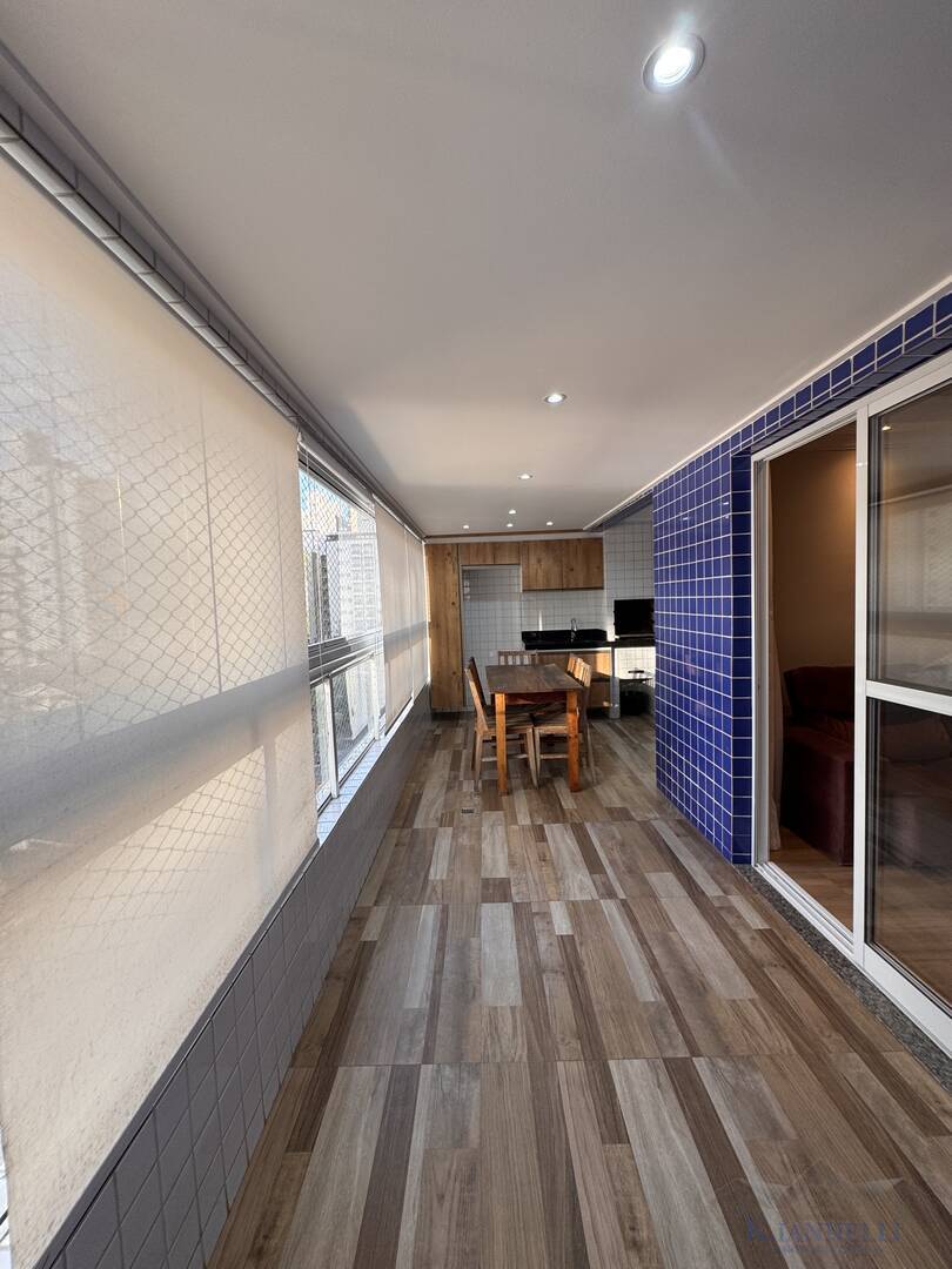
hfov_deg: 85.7
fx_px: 513
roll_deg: +2.8
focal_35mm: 14
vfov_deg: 102.1
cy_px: 634
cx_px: 476
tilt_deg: -2.2
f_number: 2.2
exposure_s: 1/99
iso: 50
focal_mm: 2.22
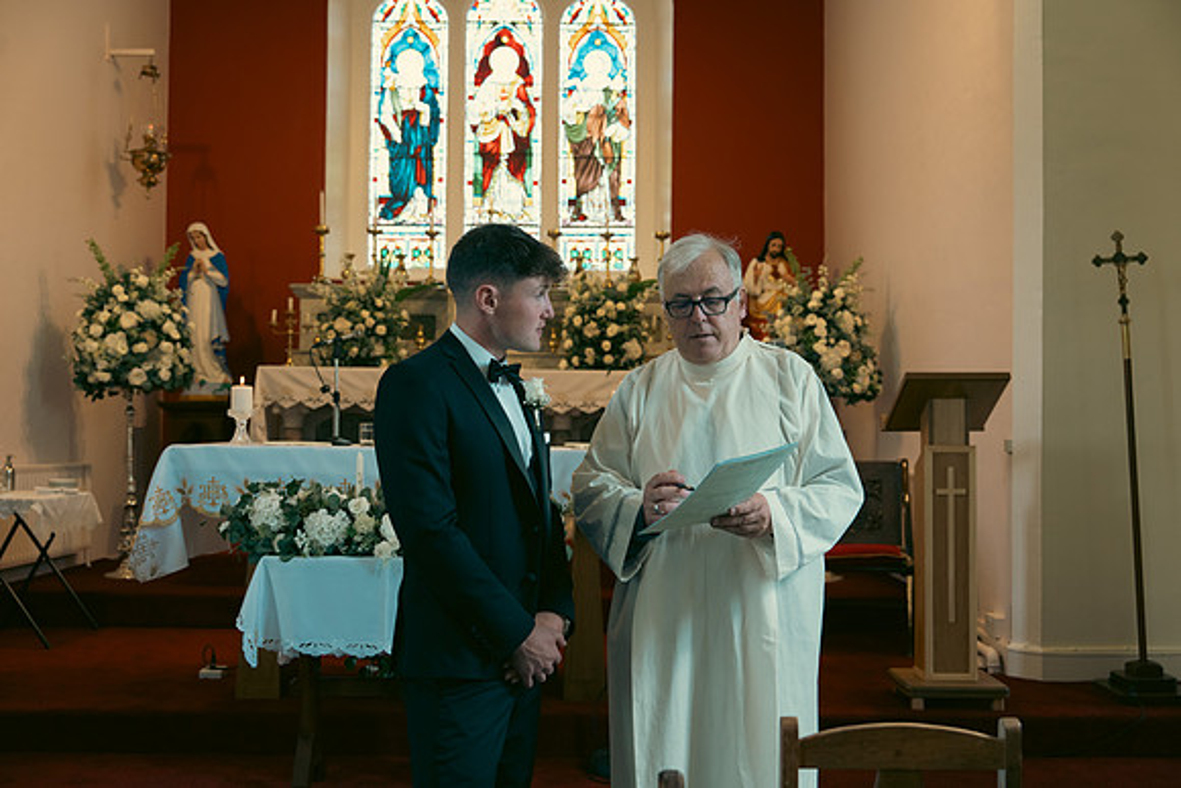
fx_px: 1247
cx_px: 590
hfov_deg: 50.7
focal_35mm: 38
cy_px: 394
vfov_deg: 35.1
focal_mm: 38
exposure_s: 1/250
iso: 1250
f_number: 3.5
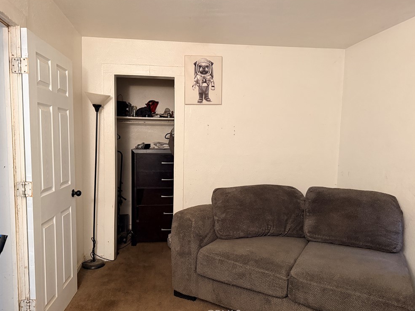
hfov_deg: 69.4
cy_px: 158
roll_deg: -0.5
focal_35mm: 25
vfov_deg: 54.9
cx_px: 202
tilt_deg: -3.6
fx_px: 300
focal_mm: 6.76
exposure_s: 1/40
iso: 800
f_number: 1.78
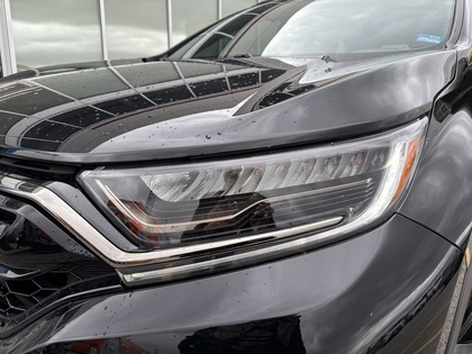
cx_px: 236
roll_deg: -0.4
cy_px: 177
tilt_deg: -13.3
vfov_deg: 53.1
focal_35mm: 26
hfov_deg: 67.3
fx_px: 355
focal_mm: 5.96
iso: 50
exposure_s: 1/423
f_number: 1.6
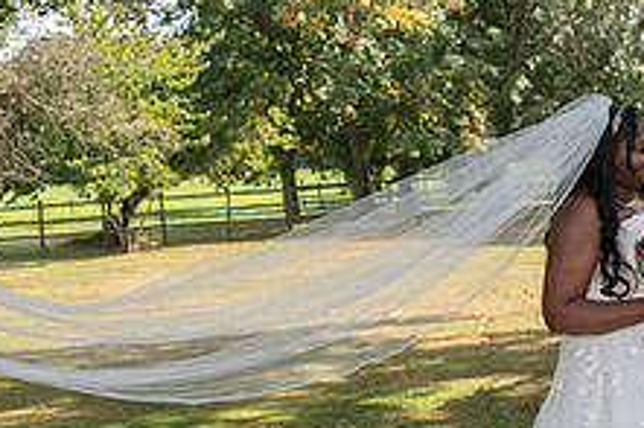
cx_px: 268
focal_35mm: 92
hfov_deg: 22.1
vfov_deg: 14.7
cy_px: 355
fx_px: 1645
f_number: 4
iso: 100
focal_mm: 35
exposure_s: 1/250
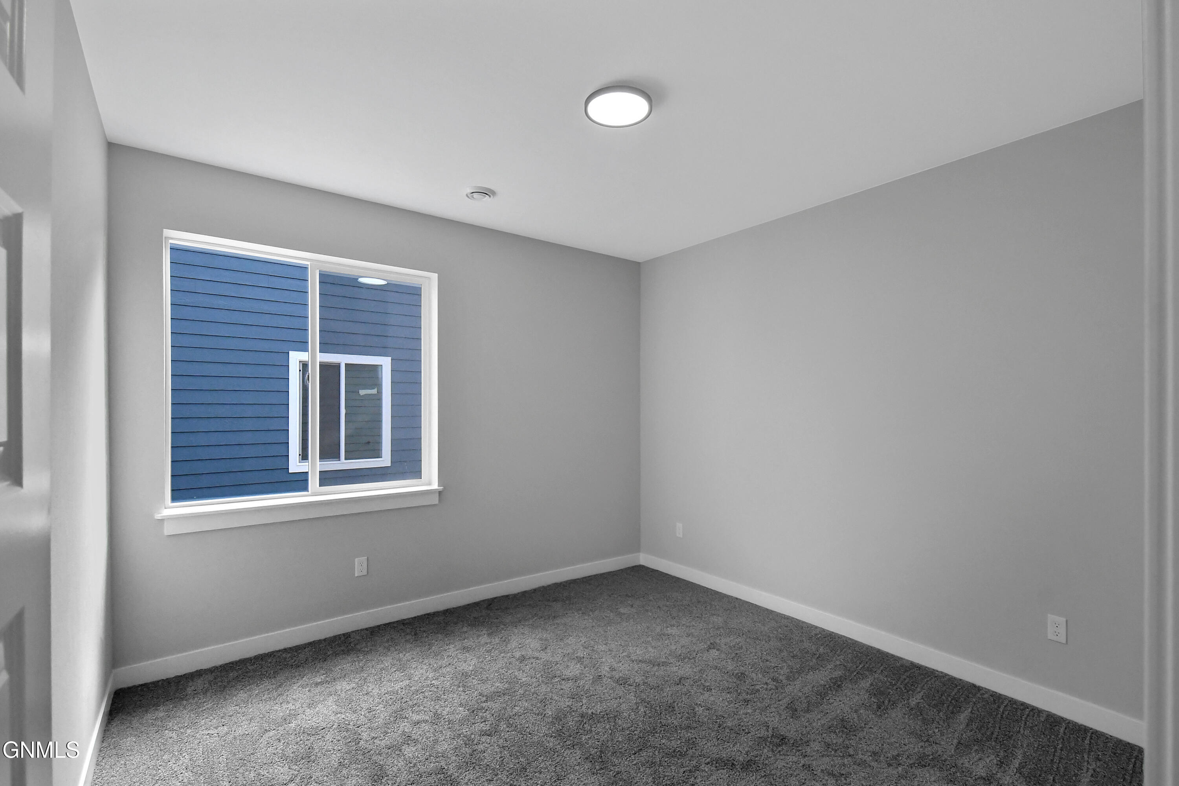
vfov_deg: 77.3
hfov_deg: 100.4
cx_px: 590
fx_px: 491
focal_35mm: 15
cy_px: 393
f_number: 8
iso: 3200
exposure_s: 1/640
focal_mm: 10
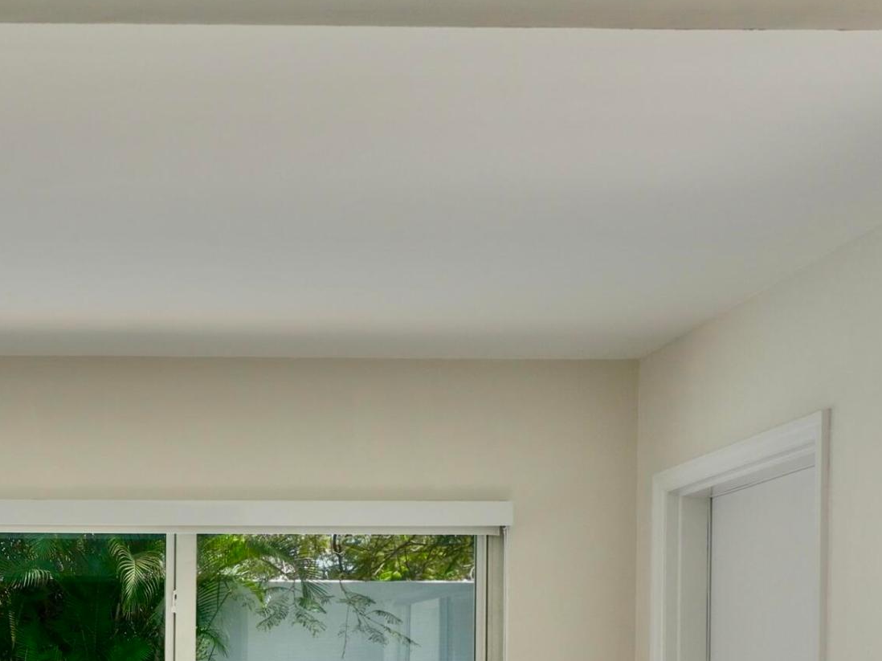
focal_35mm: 63
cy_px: 721
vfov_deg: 22.1
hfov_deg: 28.8
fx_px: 1605
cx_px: 0
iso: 150
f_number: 2.8
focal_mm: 12.29
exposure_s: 1/800
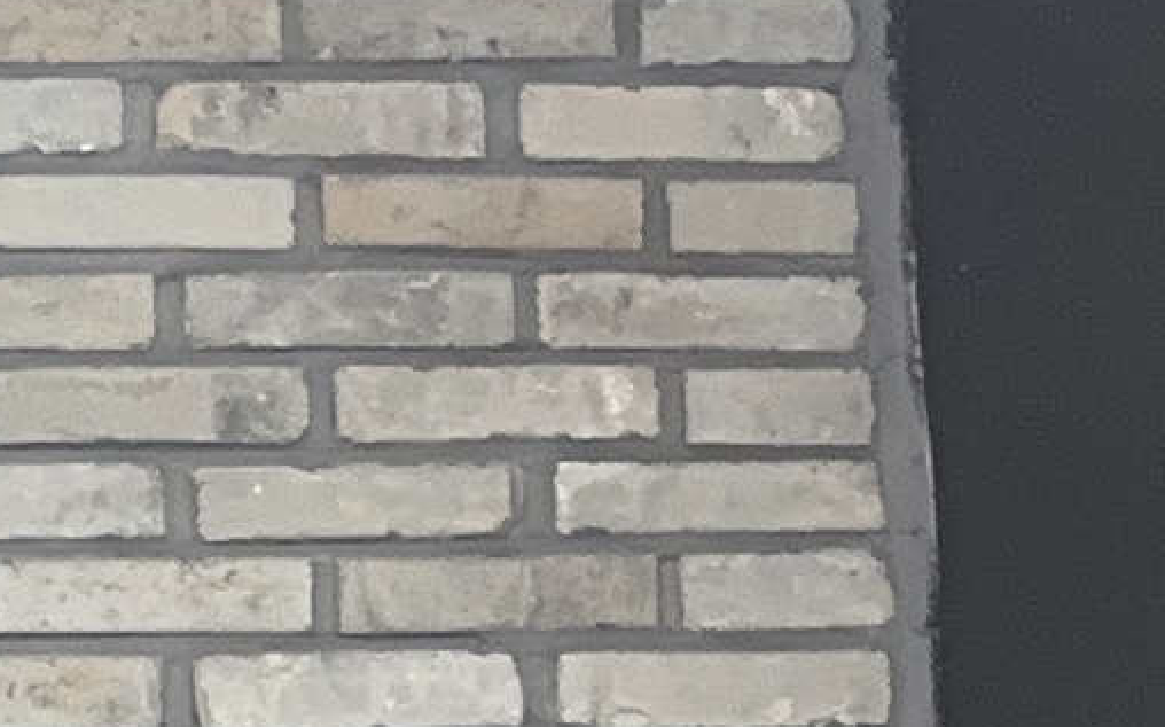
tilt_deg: +4.8
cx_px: -2559
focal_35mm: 202
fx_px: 6411
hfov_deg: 8.4
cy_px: 1236
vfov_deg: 6.4
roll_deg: -0.1
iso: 200
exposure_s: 1/120
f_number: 1.78
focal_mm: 6.86
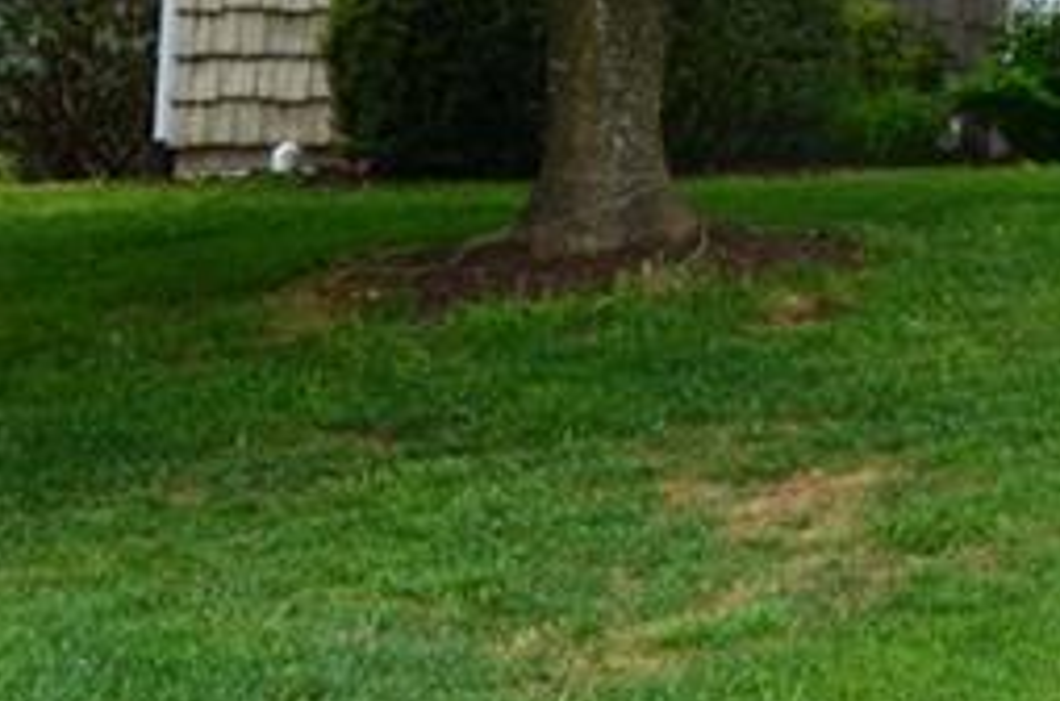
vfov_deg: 11.0
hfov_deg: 14.6
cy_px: -198
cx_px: 1999
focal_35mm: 121
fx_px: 3554
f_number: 10
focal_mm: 20
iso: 400
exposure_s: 1/160
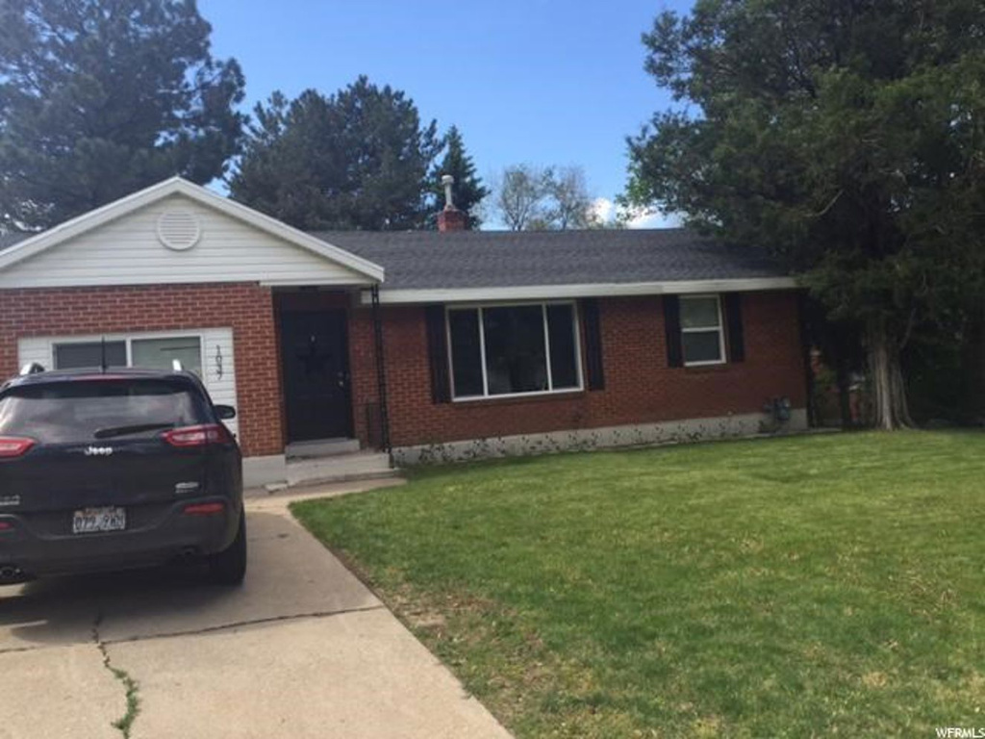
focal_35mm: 29
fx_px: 825
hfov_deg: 61.7
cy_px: 370
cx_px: 492
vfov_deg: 48.2
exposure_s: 1/760
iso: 32
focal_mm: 4.15
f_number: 2.2
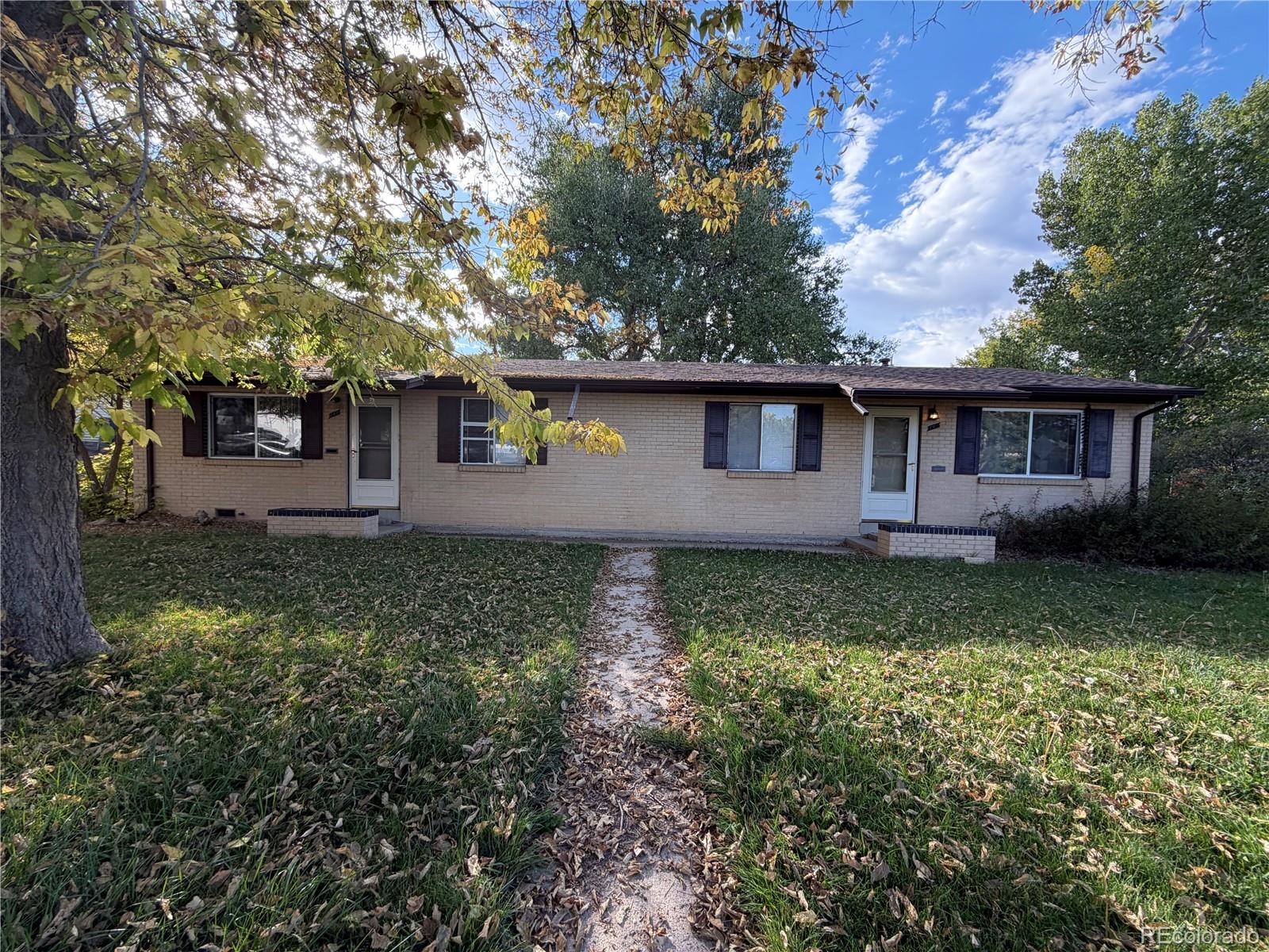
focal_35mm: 14
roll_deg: -0.5
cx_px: 634
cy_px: 476
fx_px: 513
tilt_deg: -1.4
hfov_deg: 102.1
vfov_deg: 85.7
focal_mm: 2.22
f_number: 2.2
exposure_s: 1/254
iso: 40
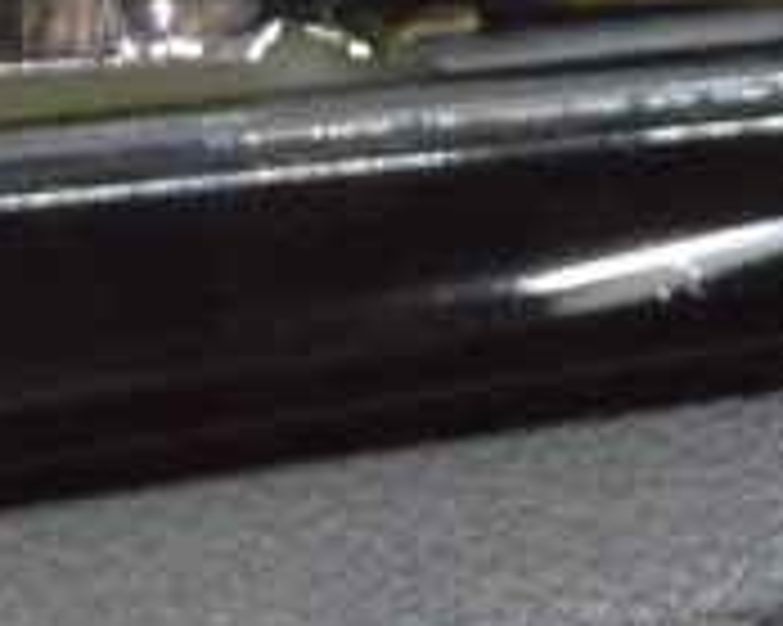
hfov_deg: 5.8
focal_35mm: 332
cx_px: 742
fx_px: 7689
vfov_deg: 4.6
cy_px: -381
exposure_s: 1/15
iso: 6400
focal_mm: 40
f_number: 20
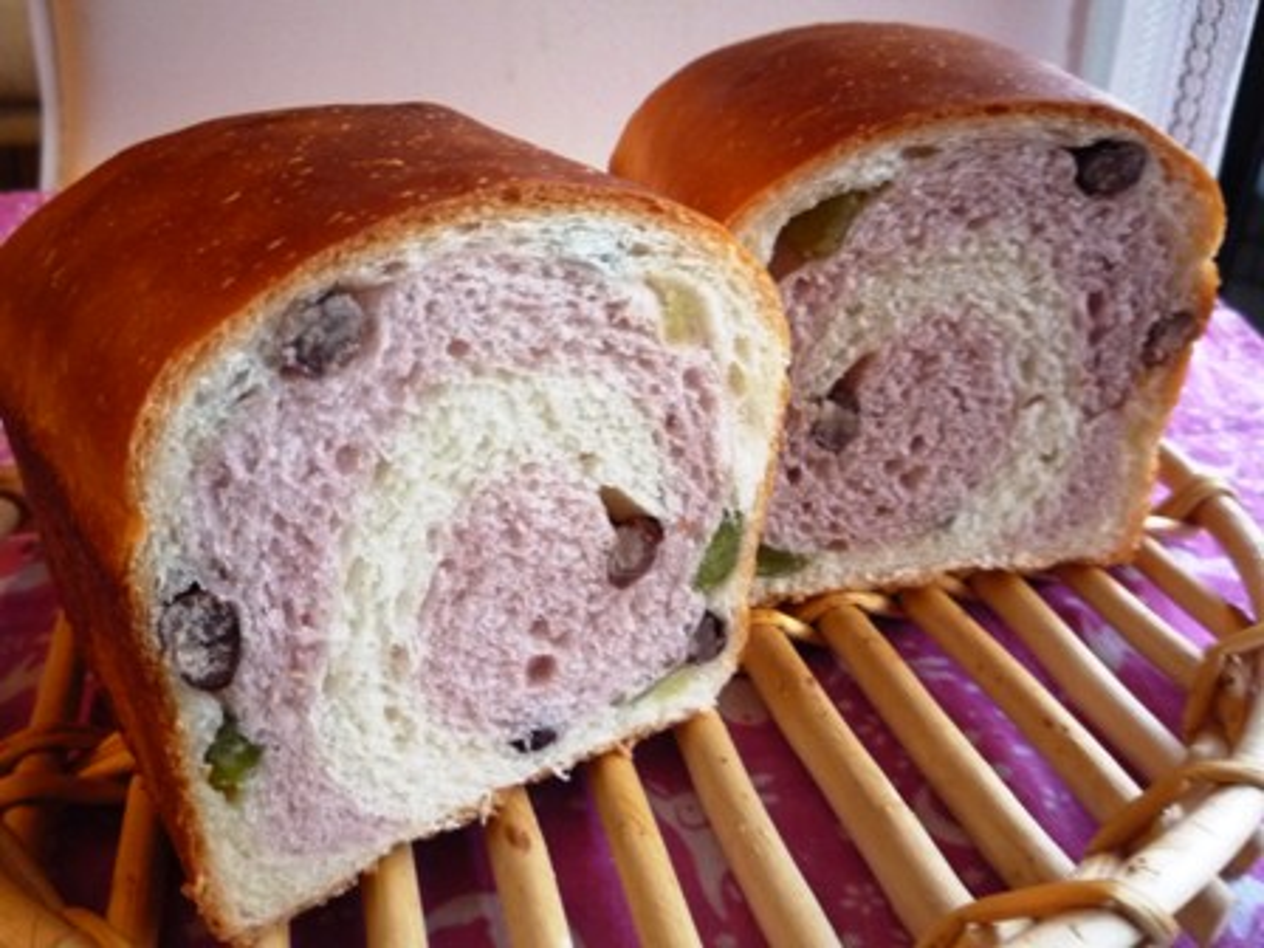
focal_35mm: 30
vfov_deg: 46.8
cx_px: 632
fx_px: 1095
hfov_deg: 60.0
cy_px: 474
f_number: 3.3
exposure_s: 1/10
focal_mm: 5.2
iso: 400
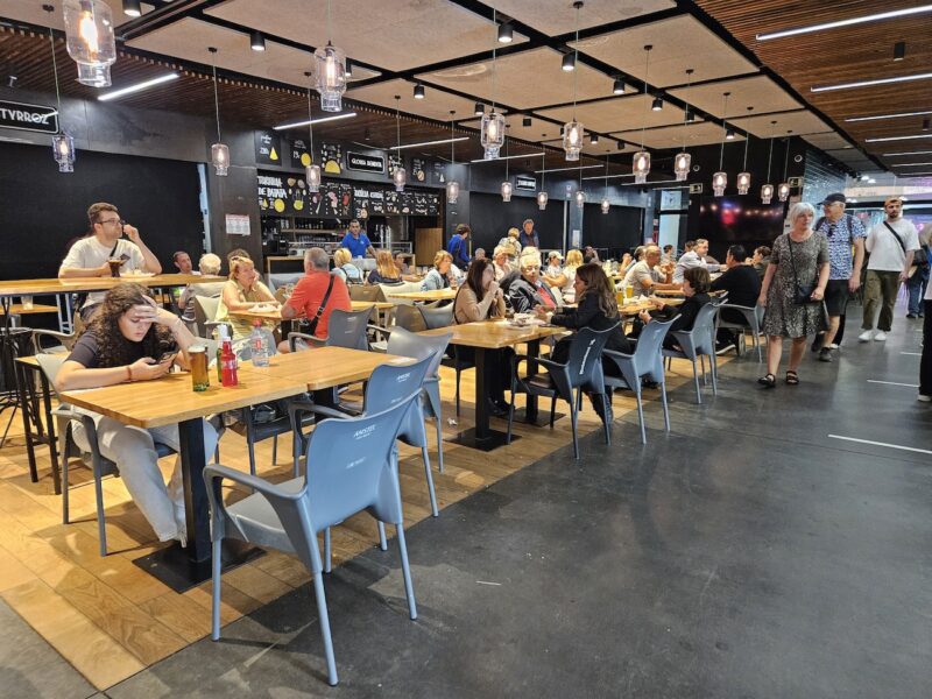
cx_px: 466
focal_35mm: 23
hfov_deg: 73.9
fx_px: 619
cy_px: 350
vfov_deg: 58.9
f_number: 1.8
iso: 800
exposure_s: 1/100
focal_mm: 5.4
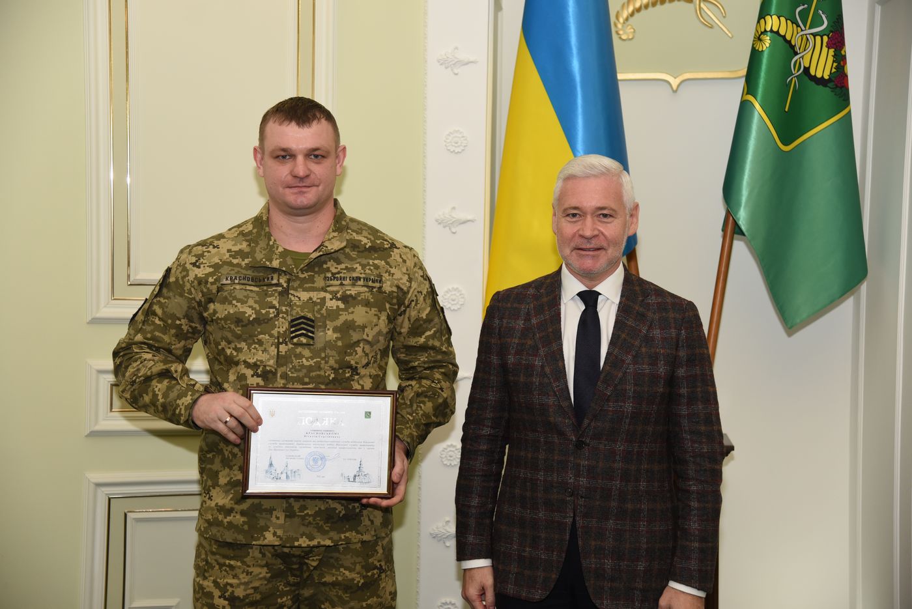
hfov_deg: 32.4
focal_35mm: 62
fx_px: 1571
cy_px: 304
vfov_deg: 21.9
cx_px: 456
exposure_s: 1/200
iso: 800
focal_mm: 62
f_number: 4
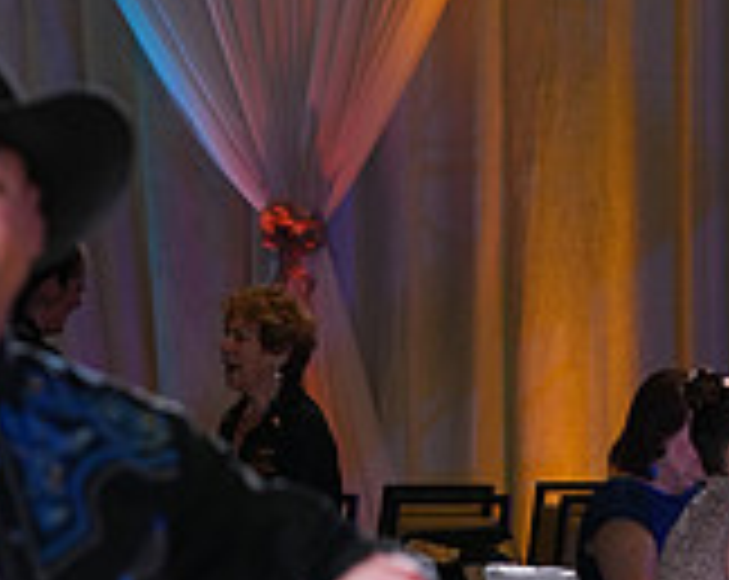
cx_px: -61
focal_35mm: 320
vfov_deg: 4.7
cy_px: 1151
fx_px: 6892
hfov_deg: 6.0
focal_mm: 95
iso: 1600
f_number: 4.5
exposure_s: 1/250
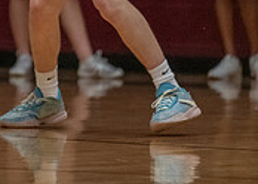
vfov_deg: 1.6
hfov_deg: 2.3
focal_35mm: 883
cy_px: -141
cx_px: -311
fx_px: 6465
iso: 2500
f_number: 2.8
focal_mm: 200
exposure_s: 1/1000
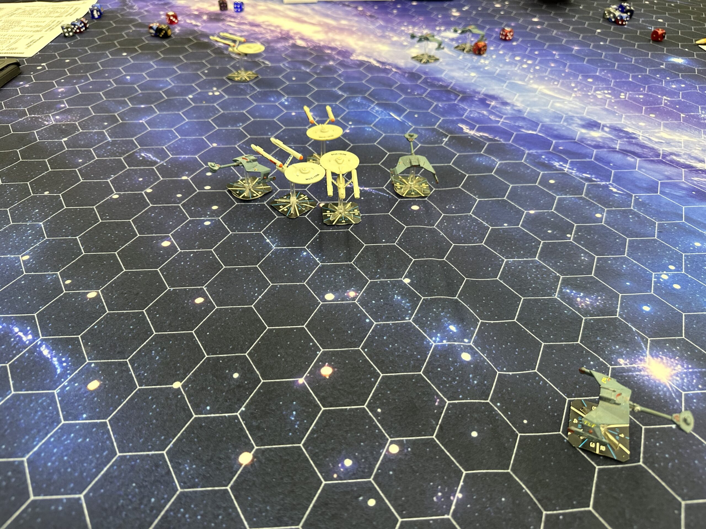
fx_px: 489
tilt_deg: -40.4
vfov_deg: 56.8
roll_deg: -1.2
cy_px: 264
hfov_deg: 71.6
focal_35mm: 24
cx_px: 353
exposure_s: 1/120
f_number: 1.78
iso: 200
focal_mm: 6.86
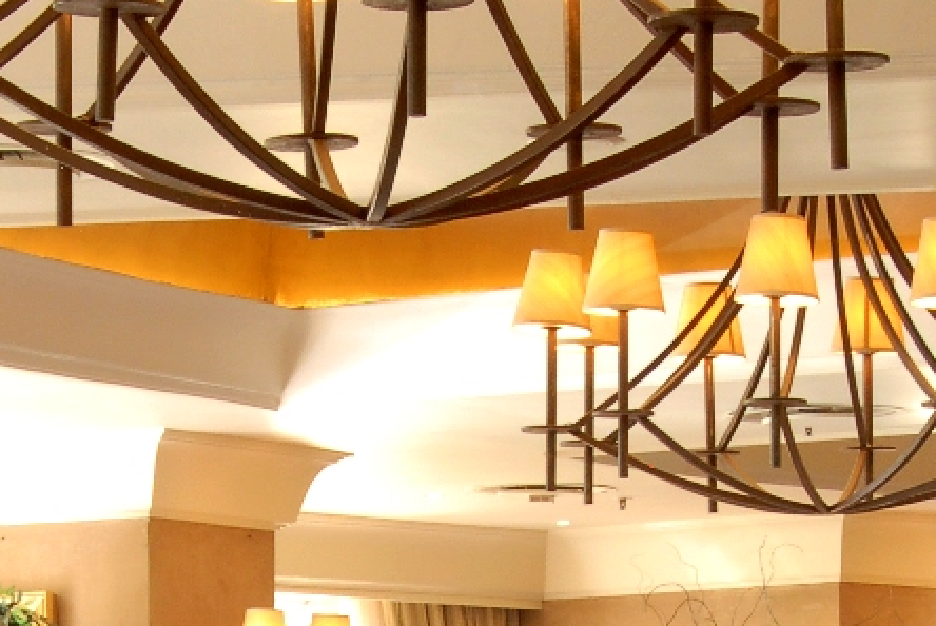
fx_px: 4763
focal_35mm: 183
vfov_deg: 7.3
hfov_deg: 11.2
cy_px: 1126
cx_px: 409
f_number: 11
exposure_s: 1/1.3
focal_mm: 28
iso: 200
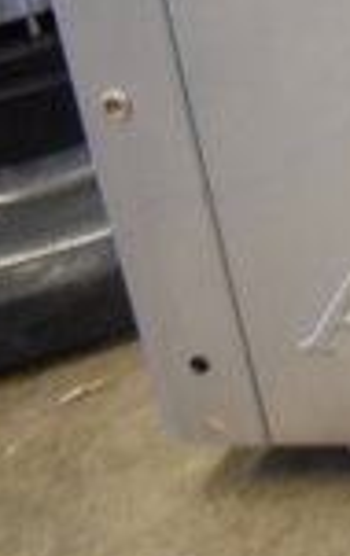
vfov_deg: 18.5
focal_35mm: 111
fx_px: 1686
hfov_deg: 9.1
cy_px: 64
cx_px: 1113
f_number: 3.5
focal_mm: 18
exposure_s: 1/30
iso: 450
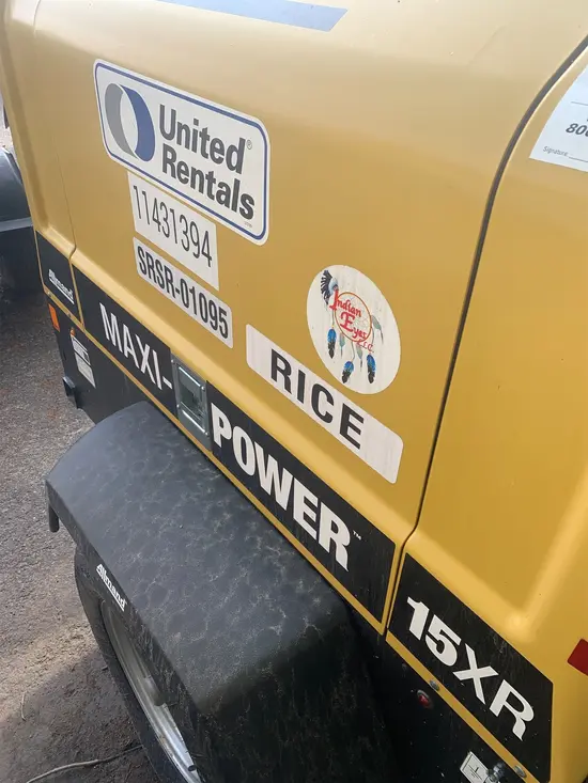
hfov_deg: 53.1
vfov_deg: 67.3
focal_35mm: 26
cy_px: 392
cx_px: 294
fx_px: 589
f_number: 1.8
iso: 25
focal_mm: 4.25
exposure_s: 1/467
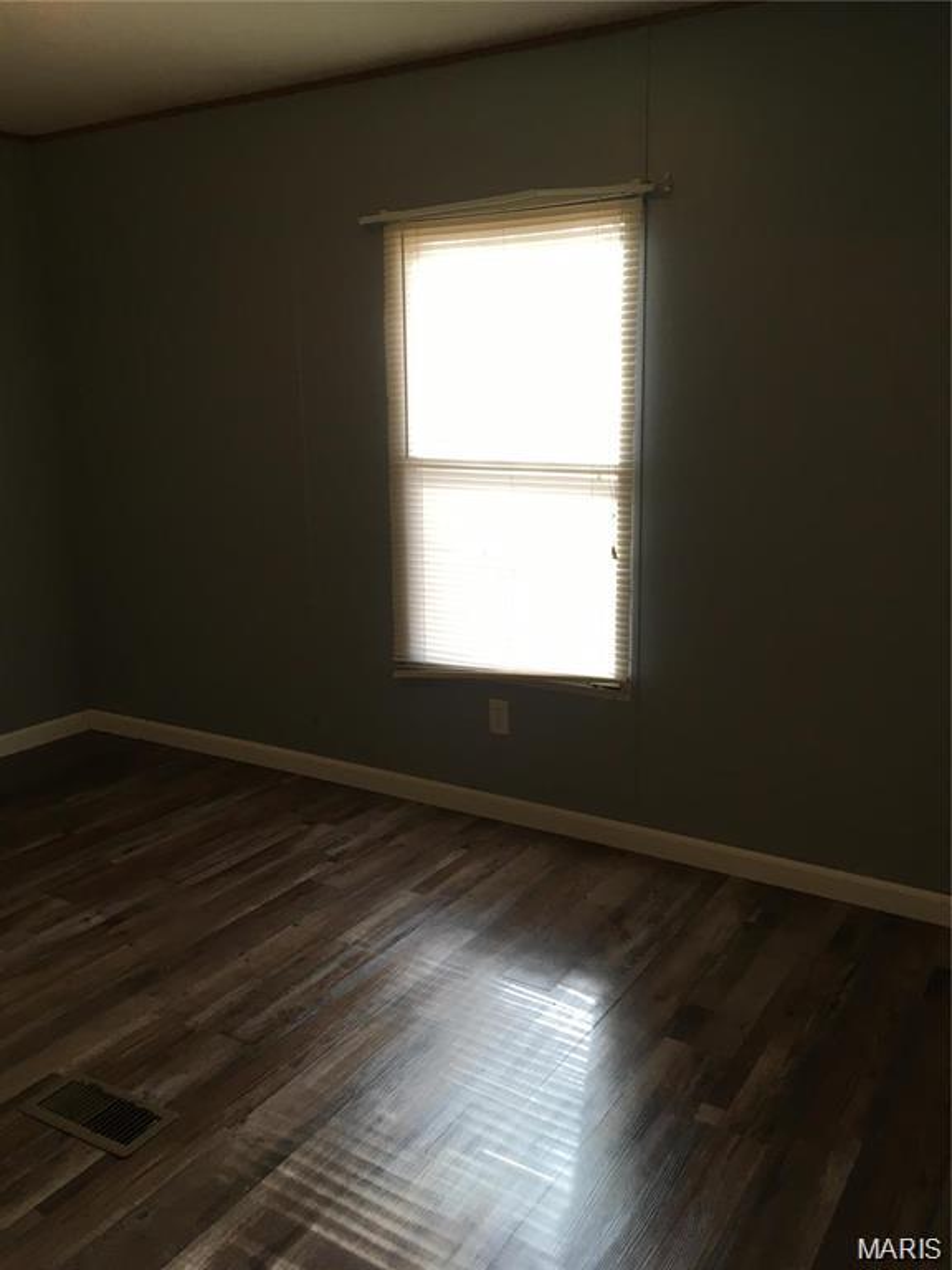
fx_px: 1063
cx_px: 476
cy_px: 635
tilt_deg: -12.6
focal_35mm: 29
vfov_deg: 61.7
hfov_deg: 48.2
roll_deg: +0.3
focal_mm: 4.15
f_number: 2.2
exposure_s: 1/30
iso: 25
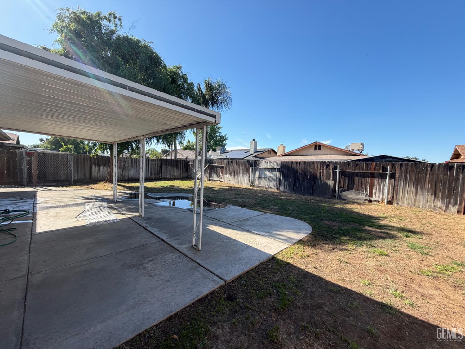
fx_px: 188
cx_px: 232
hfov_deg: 102.1
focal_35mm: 14
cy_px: 174
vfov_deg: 85.7
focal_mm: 2.22
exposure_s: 1/709
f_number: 2.2
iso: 40
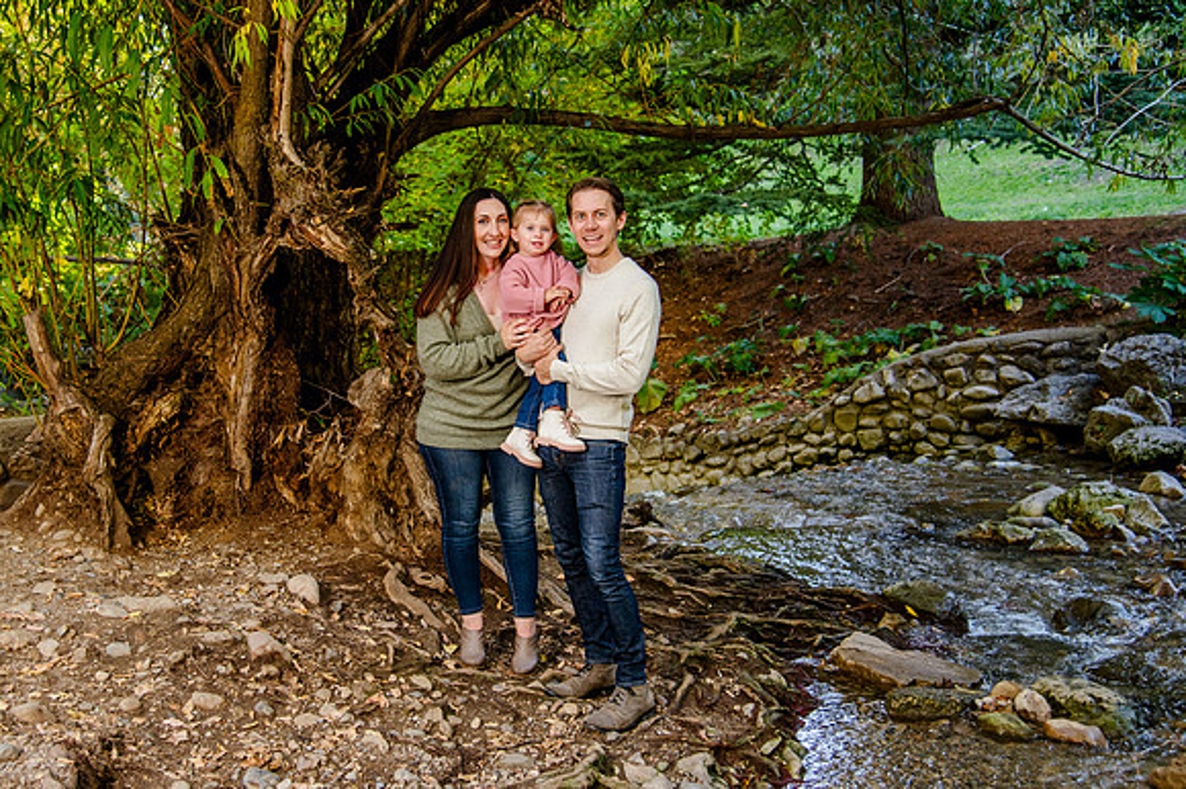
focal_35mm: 45
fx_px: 1498
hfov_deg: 43.0
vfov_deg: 29.5
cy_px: 367
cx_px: 476
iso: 800
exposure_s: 1/160
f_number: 4
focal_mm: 38
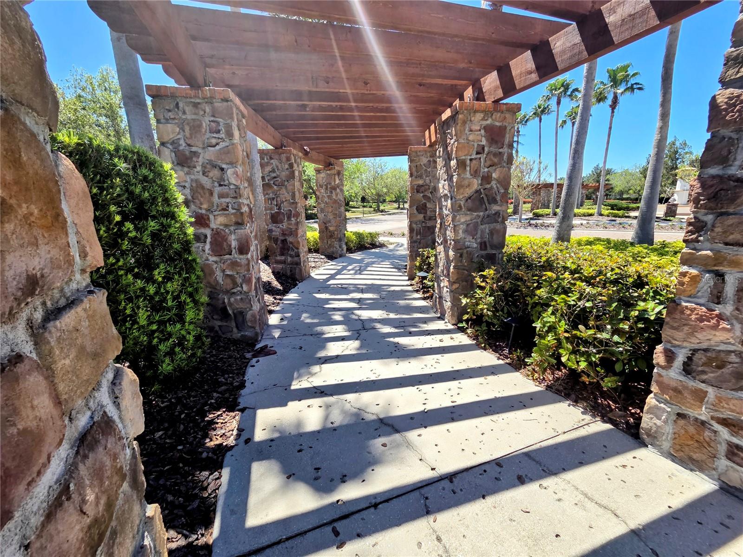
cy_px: 278
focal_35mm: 13
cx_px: 372
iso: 50
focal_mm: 2.2
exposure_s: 1/1269
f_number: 2.2
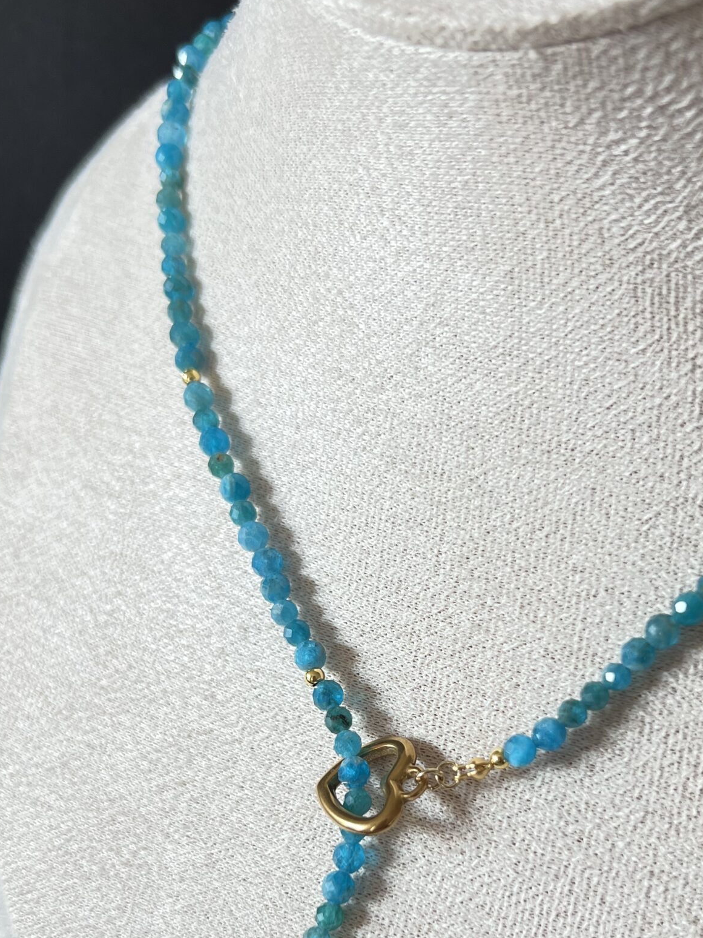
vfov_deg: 42.9
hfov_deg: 33.4
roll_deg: -5.0
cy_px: 662
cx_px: 439
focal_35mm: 43
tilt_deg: -26.6
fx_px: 1164
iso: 64
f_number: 1.5
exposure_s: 1/121
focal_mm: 5.7
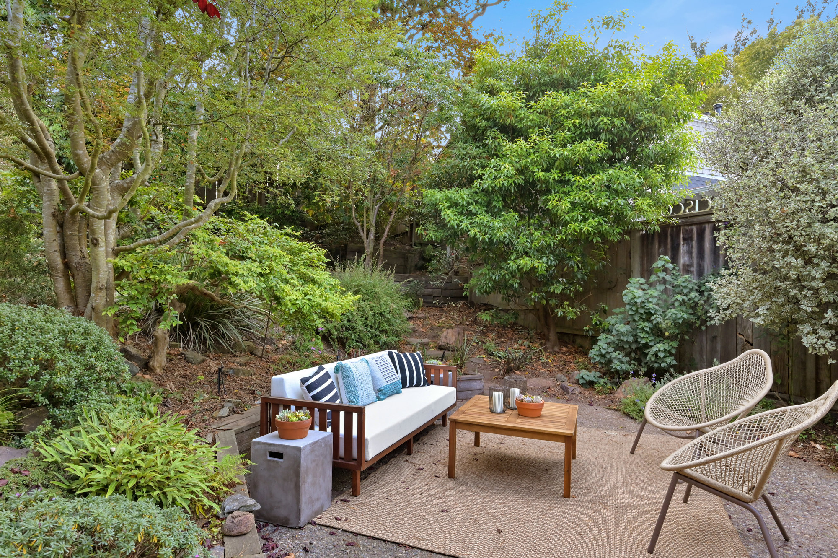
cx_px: 419
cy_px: 279
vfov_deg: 60.6
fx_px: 477
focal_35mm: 20
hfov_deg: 82.6
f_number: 11
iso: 800
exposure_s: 1/80
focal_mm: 20.5
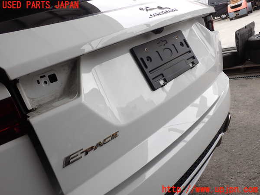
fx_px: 225
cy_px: 98
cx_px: 130
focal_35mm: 30
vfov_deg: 46.8
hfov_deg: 60.0
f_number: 3.2
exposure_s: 1/80
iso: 100
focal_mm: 5.4
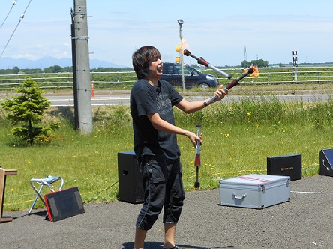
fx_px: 836
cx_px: 166
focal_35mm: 87
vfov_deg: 16.9
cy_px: 124
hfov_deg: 22.5
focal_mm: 15.6
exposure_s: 1/320
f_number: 5.3
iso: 80
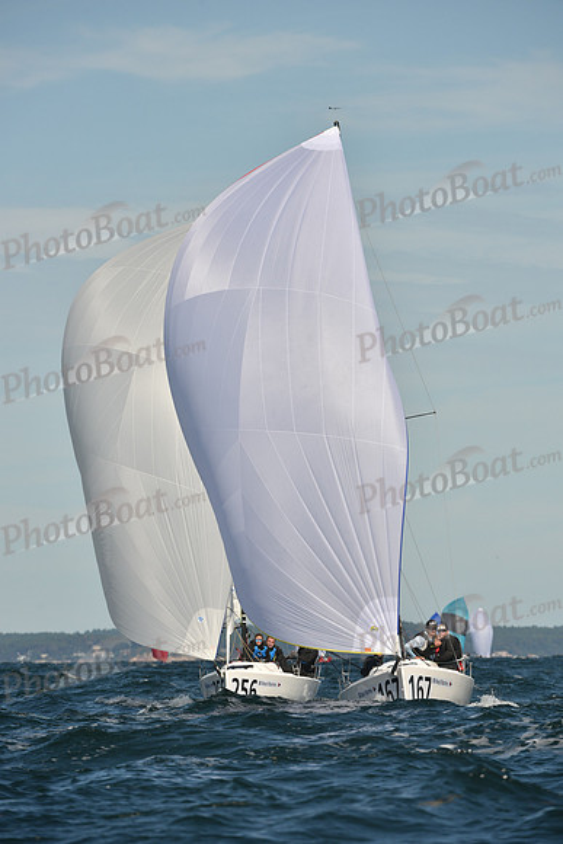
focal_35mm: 340
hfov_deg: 4.0
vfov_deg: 6.1
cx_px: 282
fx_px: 7970
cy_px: 422
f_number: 8
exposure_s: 1/1250
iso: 250
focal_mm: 340
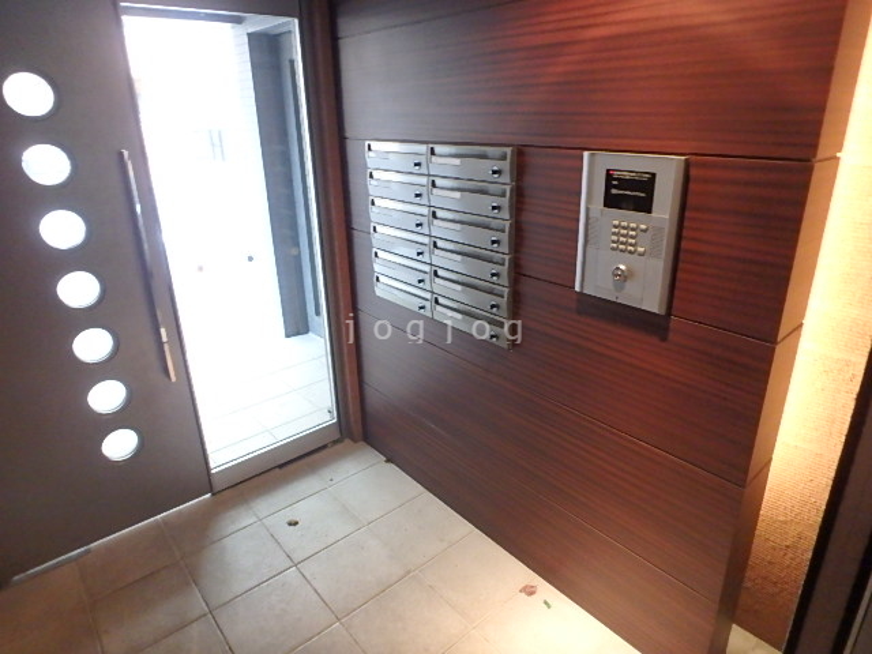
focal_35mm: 21
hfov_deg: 79.0
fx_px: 529
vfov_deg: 63.4
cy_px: 327
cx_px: 436
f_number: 3.5
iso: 800
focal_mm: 3.7
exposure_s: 1/25
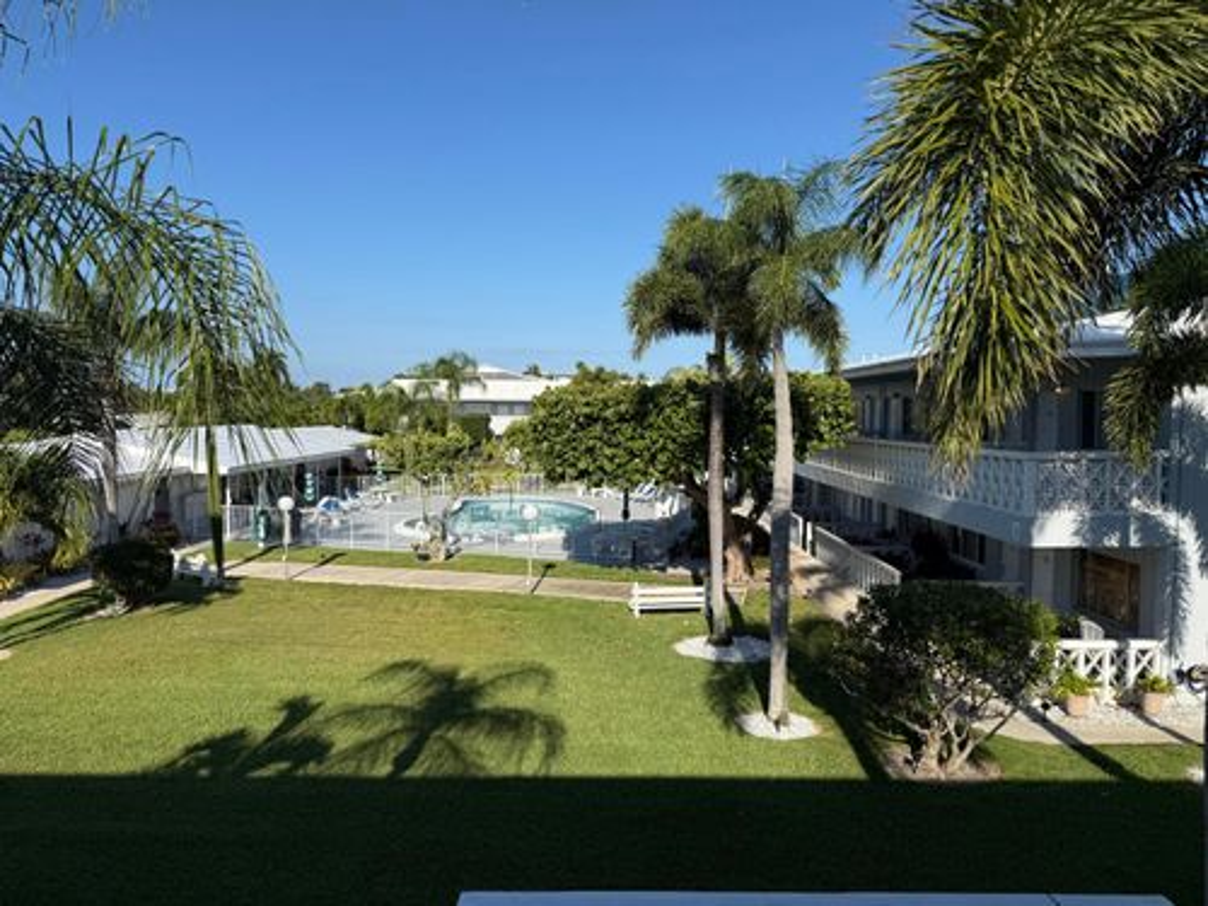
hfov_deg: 71.6
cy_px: 453
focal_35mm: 24
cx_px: 604
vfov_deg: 56.8
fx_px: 838
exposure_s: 1/5714
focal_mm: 6.76
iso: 80
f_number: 1.78
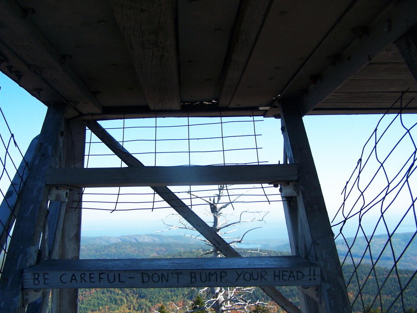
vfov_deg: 35.1
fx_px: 494
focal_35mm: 41
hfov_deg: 45.7
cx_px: 193
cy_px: 168
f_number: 2.8
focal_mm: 6.3
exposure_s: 1/800
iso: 80
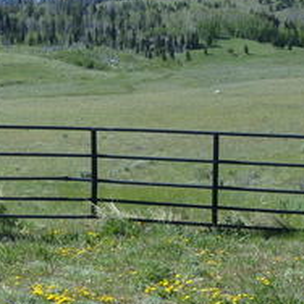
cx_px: -45
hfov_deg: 15.6
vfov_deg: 16.1
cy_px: 150
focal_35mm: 108
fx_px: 1073
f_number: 4.9
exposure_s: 1/500
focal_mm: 8.3
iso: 125
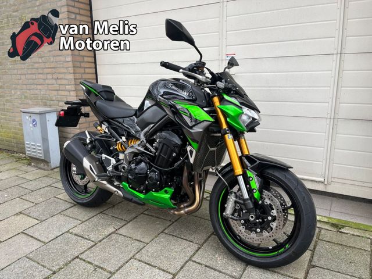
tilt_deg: -13.8
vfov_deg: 53.1
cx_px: 186
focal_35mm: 26
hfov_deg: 67.3
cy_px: 140
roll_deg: -0.4
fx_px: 279
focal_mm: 5.1
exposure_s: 1/121
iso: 50
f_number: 1.6
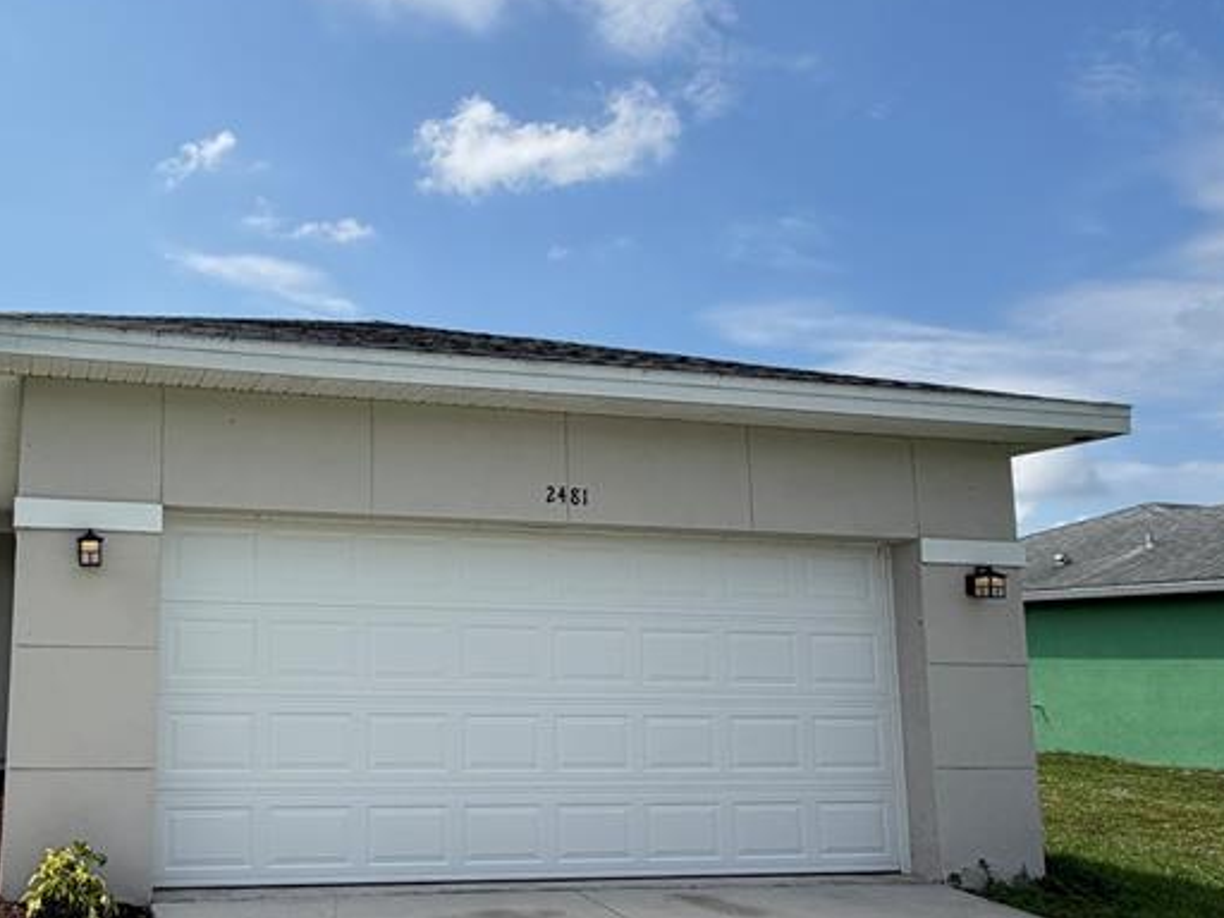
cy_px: 540
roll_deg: -0.8
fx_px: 990
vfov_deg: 49.5
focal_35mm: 28
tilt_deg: +5.9
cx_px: 222
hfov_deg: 58.0
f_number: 2.2
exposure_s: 1/1033
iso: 32
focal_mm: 2.22
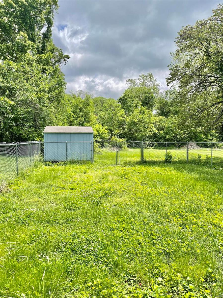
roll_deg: -0.3
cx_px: 112
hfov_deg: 53.1
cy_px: 149
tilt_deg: -2.0
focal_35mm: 26
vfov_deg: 67.3
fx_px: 223
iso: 32
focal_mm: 5.1
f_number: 1.6
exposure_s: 1/2857
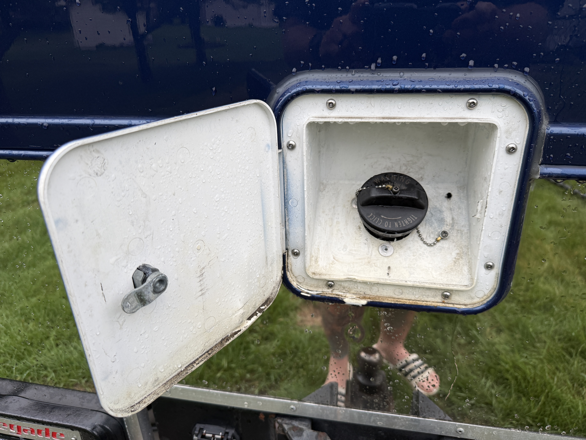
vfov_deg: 56.8
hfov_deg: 71.6
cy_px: 220
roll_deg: +0.9
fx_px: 406
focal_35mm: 24
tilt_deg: -24.2
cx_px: 293
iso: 100
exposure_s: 1/121
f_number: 1.78
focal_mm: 6.76
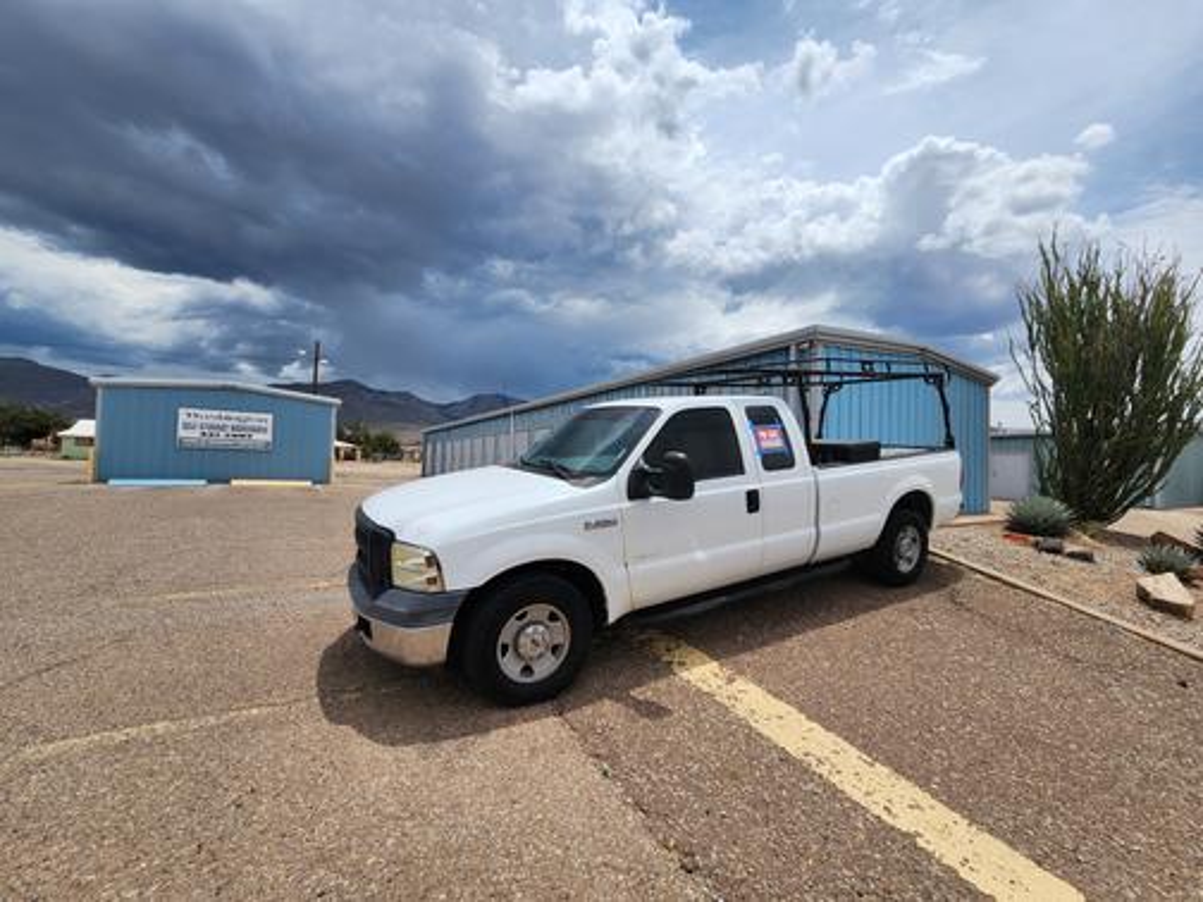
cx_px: 602
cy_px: 451
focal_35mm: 13
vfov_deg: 89.9
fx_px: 452
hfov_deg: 106.2
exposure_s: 1/4032
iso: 50
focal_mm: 2.2
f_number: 2.2
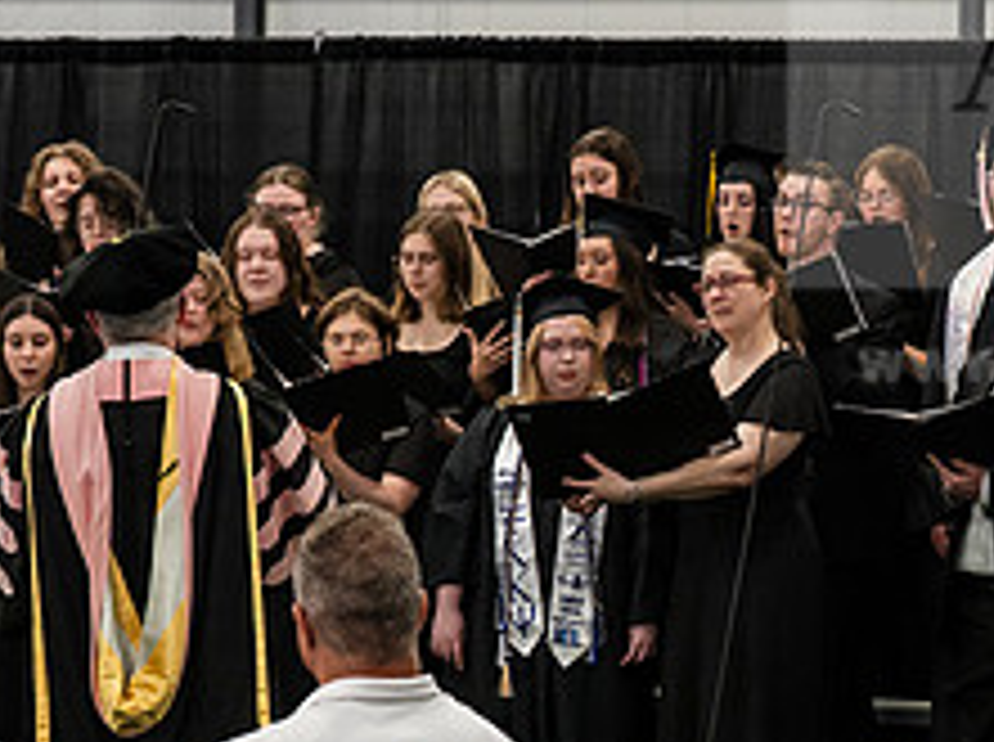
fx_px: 5074
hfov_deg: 11.2
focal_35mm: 177
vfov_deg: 8.4
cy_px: 456
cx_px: 652
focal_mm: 70
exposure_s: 1/200
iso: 4000
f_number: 5
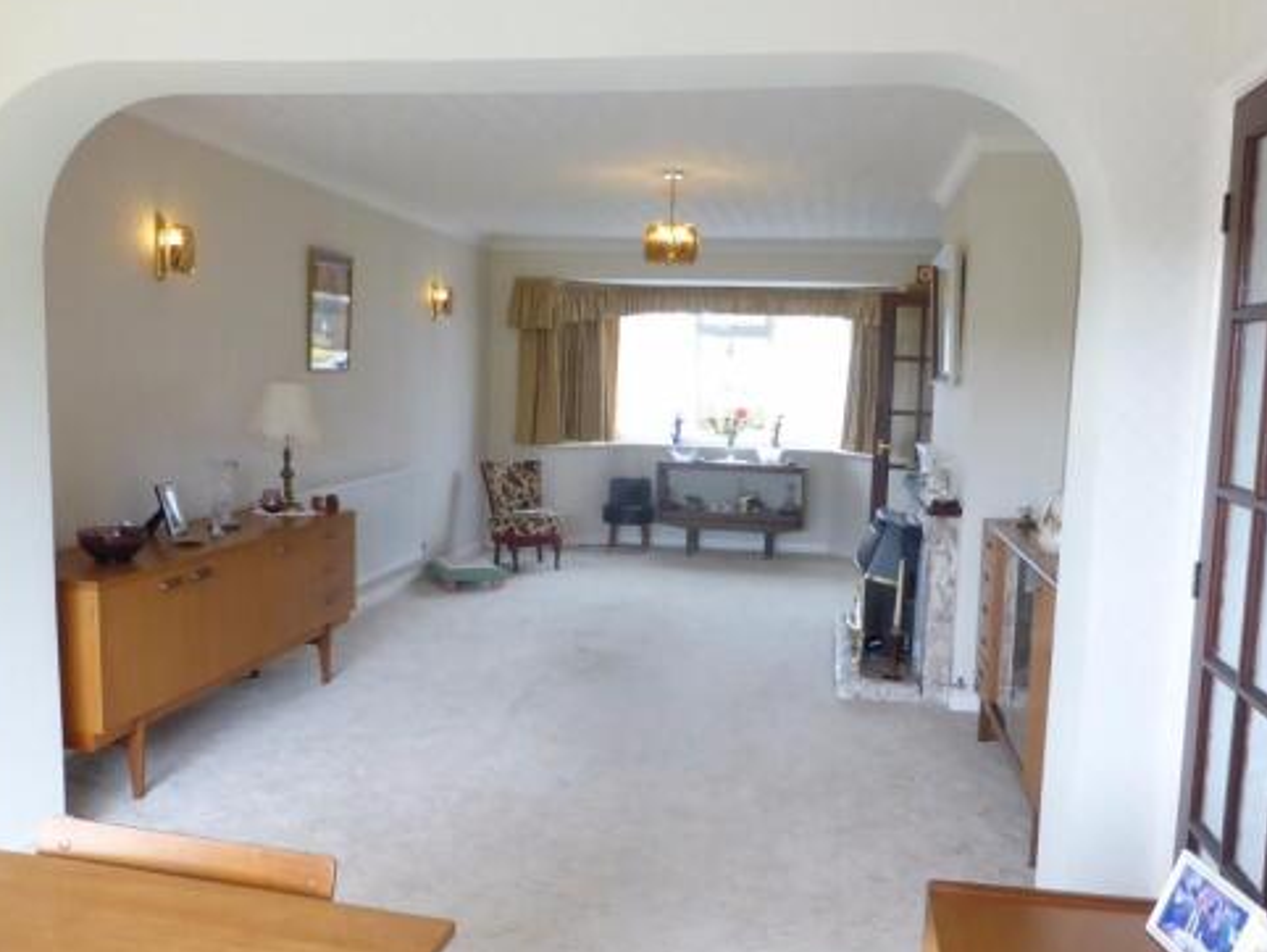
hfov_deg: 61.6
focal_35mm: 29
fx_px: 1062
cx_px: 651
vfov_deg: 48.2
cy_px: 504
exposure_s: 1/50
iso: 400
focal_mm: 4.3
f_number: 3.3
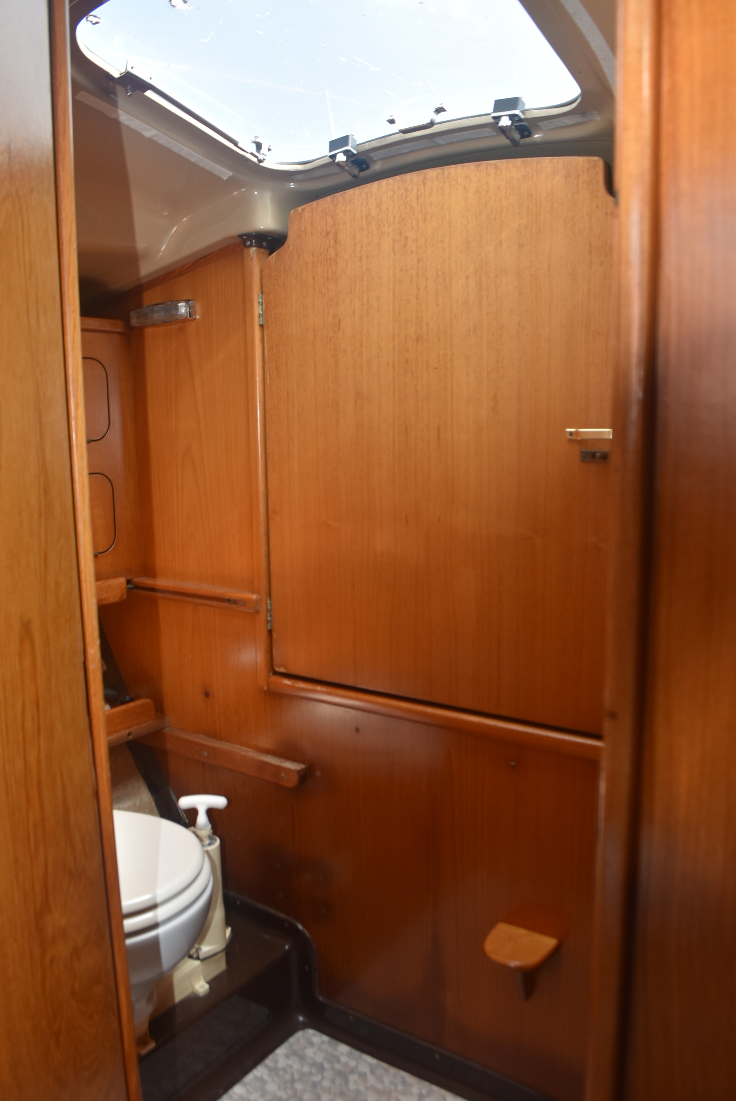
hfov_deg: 48.0
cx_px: 368
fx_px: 826
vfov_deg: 67.3
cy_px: 550
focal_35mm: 27
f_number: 5.6
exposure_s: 1/125
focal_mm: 18
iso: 280
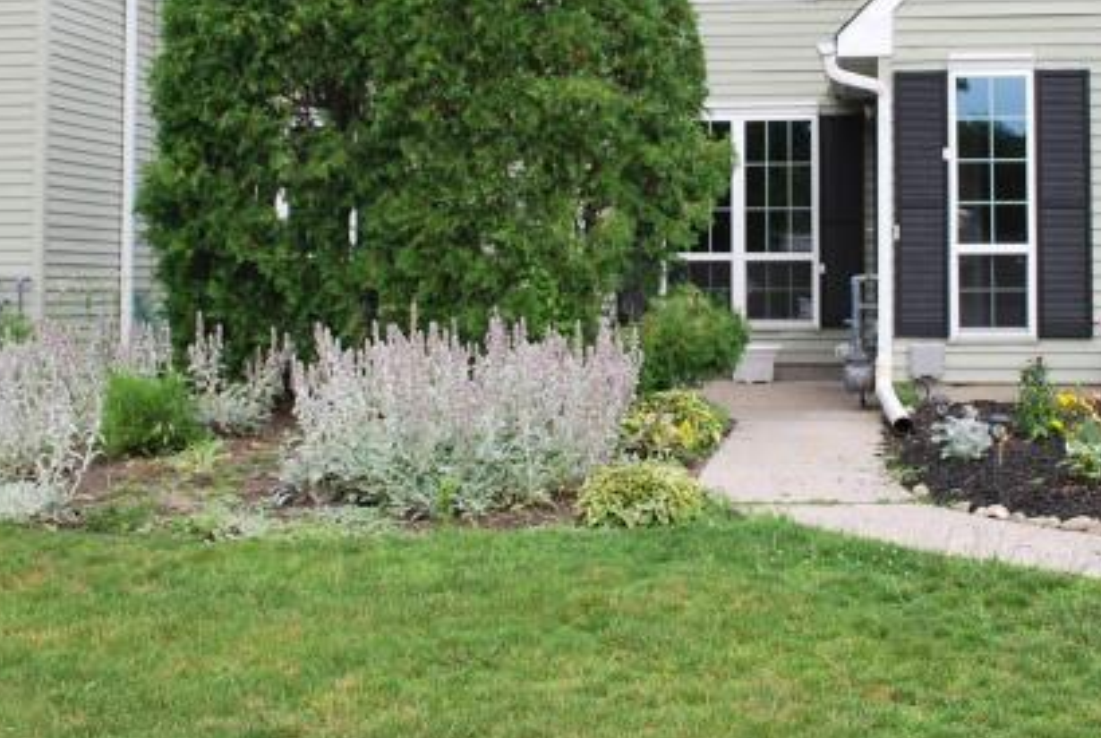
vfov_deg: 23.2
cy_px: 168
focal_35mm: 58
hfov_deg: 34.4
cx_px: 623
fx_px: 1777
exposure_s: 1/125
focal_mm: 22
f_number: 5.6
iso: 110
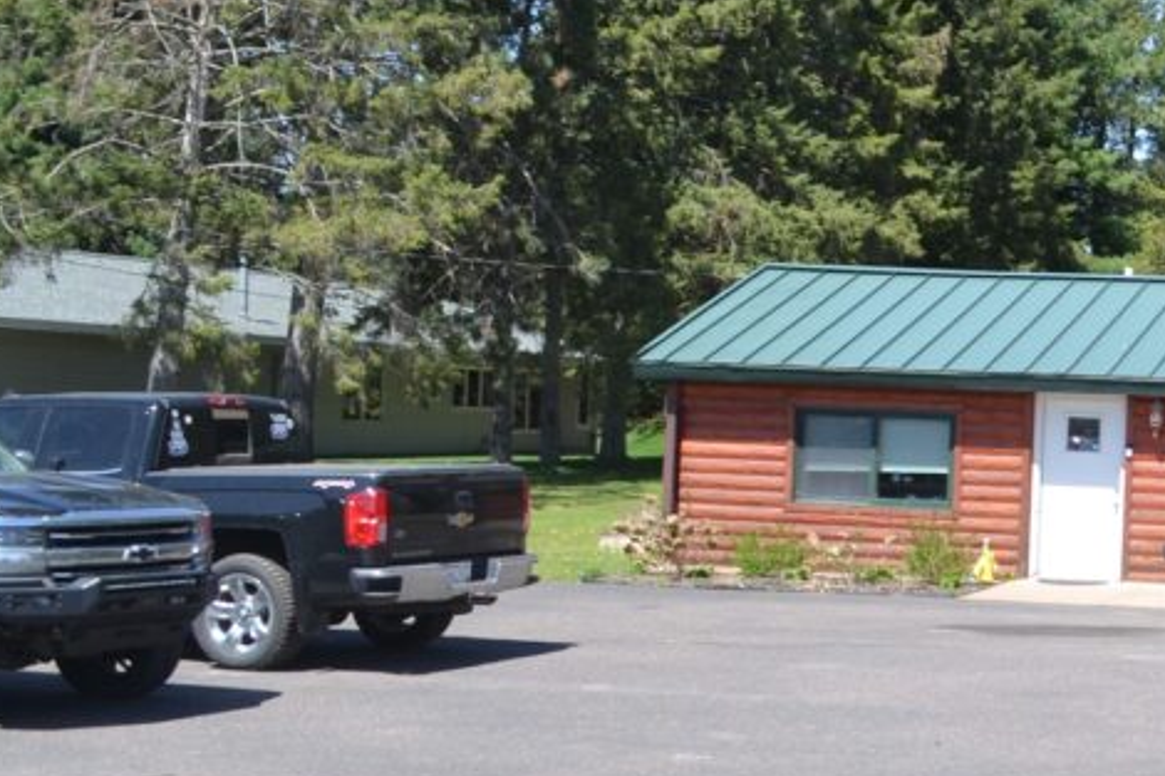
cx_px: 1391
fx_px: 2232
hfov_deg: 26.2
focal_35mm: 69
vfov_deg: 19.7
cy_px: 374
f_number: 7.1
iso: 100
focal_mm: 18
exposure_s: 1/200
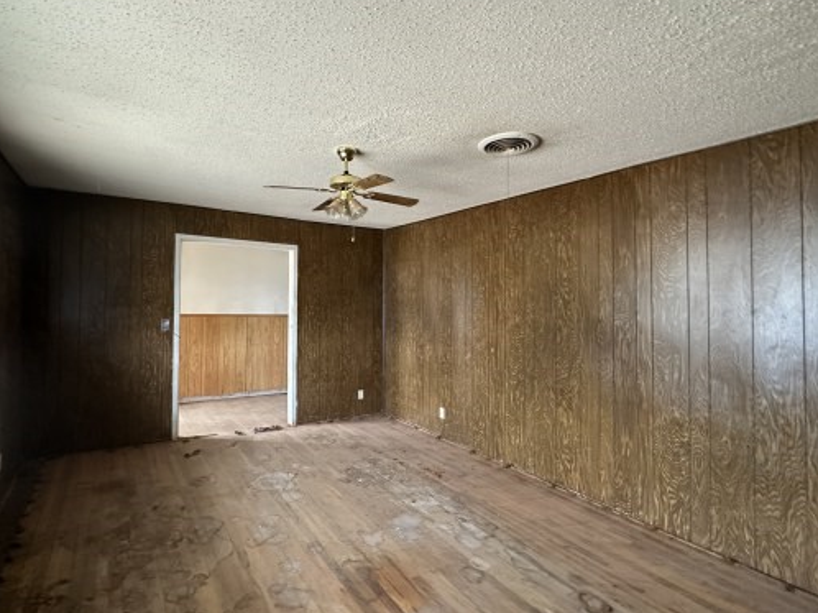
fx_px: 425
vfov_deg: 71.5
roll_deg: -0.3
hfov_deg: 87.3
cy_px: 291
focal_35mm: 18
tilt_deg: +5.0
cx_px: 353
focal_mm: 2.22
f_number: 2.2
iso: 400
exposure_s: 1/60
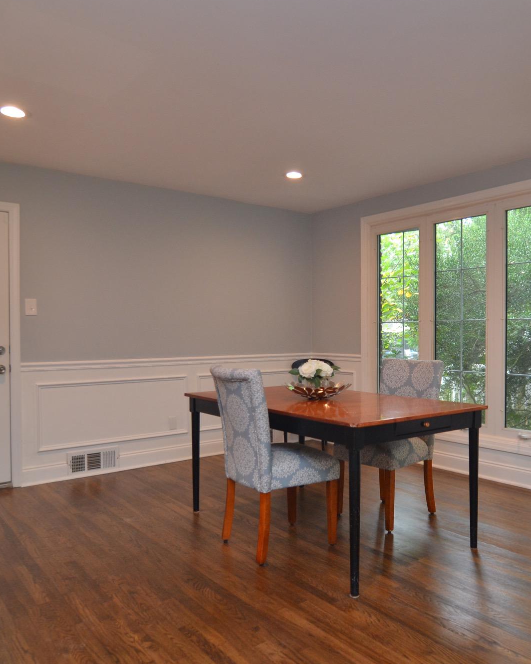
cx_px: 340
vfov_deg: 66.0
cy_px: 333
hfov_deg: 54.1
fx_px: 511
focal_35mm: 26
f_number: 4
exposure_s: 1/60
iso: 500
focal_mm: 12
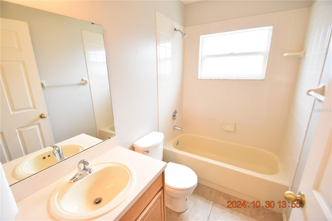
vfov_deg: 77.3
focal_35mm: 15
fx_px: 138
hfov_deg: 100.4
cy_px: 110
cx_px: 166
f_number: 4
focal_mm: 10
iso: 720
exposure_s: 1/60
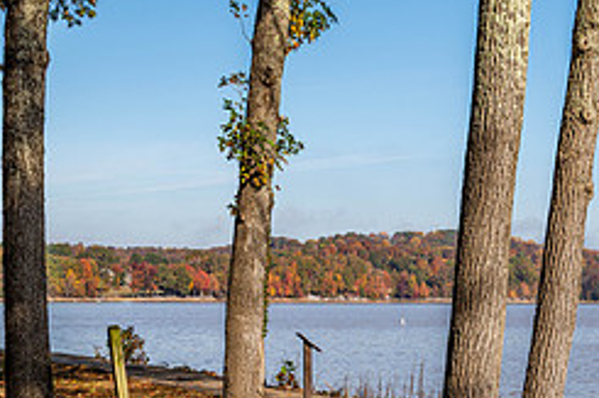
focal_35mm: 83
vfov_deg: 16.2
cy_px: 353
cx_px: 474
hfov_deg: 24.1
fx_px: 1380
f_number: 8
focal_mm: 35
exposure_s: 1/160
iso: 64
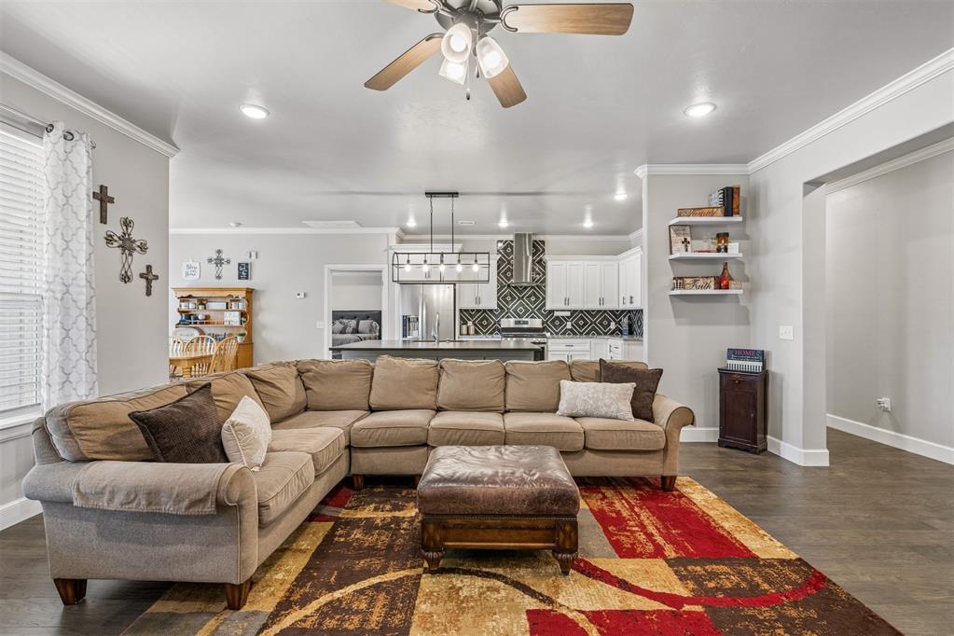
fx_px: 424
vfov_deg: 73.7
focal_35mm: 16
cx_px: 477
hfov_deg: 96.7
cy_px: 318
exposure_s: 1/3.33
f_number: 8
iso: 200
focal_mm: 16
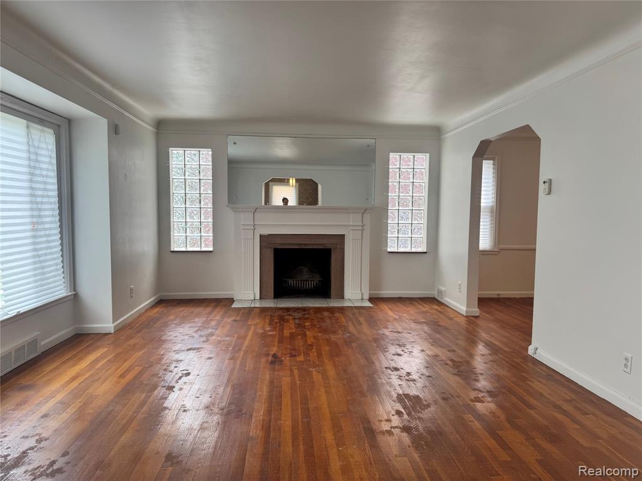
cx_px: 321
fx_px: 445
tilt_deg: -4.7
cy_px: 240
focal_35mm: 24
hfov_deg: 71.6
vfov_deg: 56.8
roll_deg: -0.3
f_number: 1.78
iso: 100
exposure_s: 1/120
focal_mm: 6.76
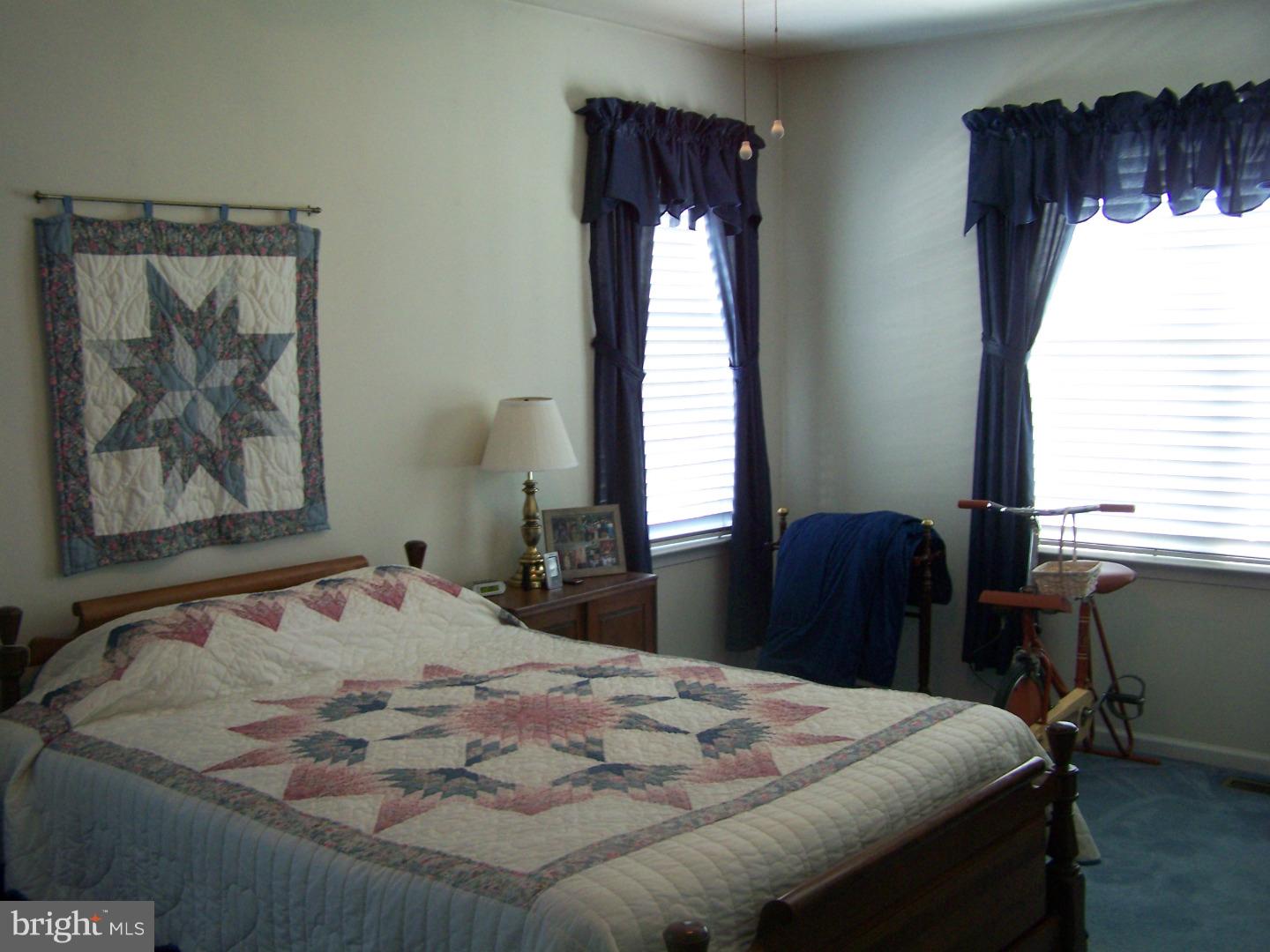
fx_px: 1394
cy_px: 476
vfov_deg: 37.7
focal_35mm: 38
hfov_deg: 49.0
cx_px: 635
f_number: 2.8
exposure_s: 1/15
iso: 160
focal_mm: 6.3
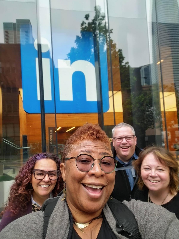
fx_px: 172
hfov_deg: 54.9
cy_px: 120
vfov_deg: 69.4
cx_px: 90
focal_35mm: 25
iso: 20
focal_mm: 3.3
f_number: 1.8
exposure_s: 1/60
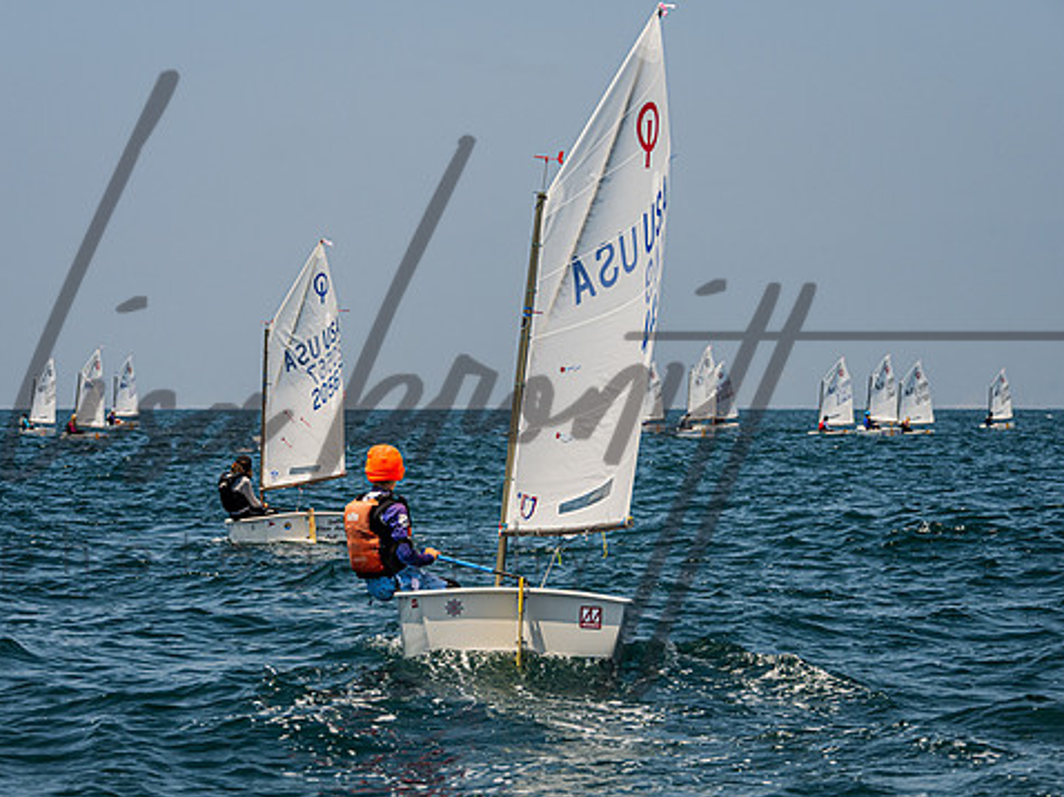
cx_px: 487
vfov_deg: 11.1
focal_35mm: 134
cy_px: 417
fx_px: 4117
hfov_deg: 14.7
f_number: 6.7
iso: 250
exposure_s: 1/2000
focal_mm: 105
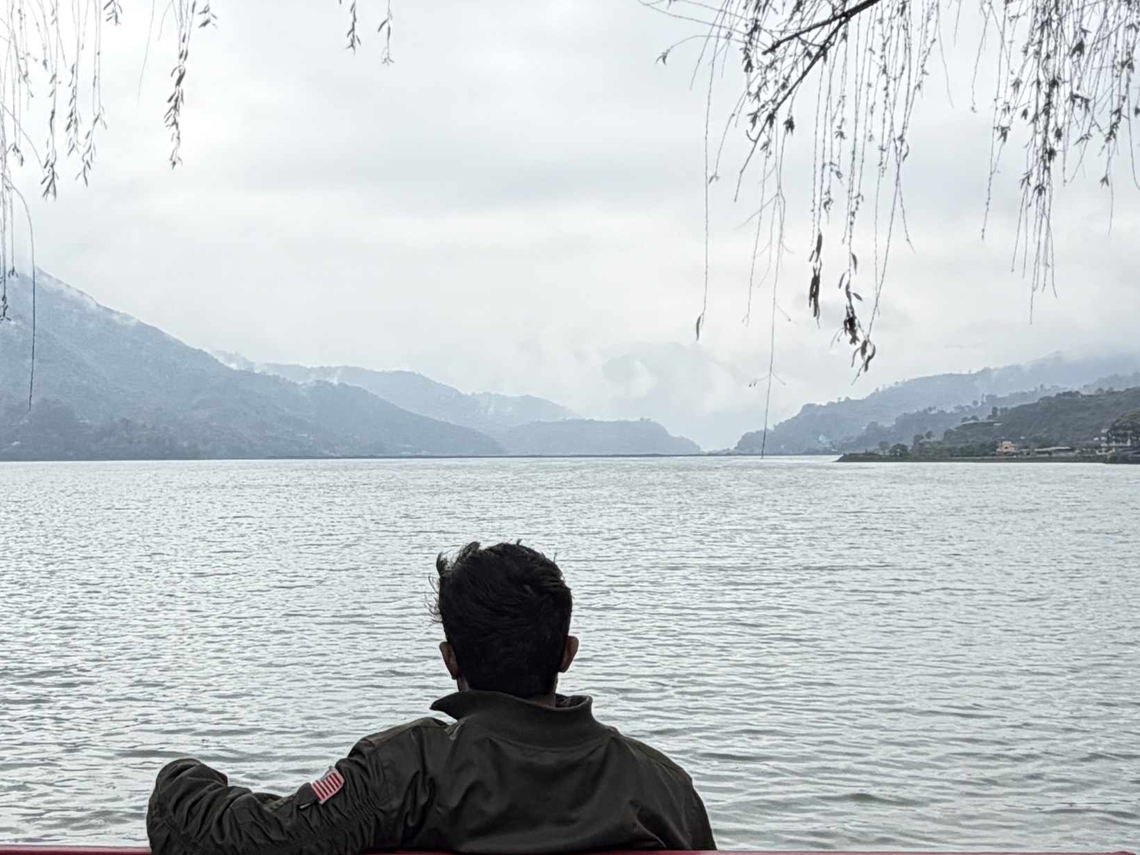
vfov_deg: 29.5
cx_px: 451
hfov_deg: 38.7
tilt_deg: -3.1
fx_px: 1614
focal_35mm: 49
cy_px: 555
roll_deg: +1.2
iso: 40
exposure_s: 1/770
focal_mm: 2.22
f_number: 2.2
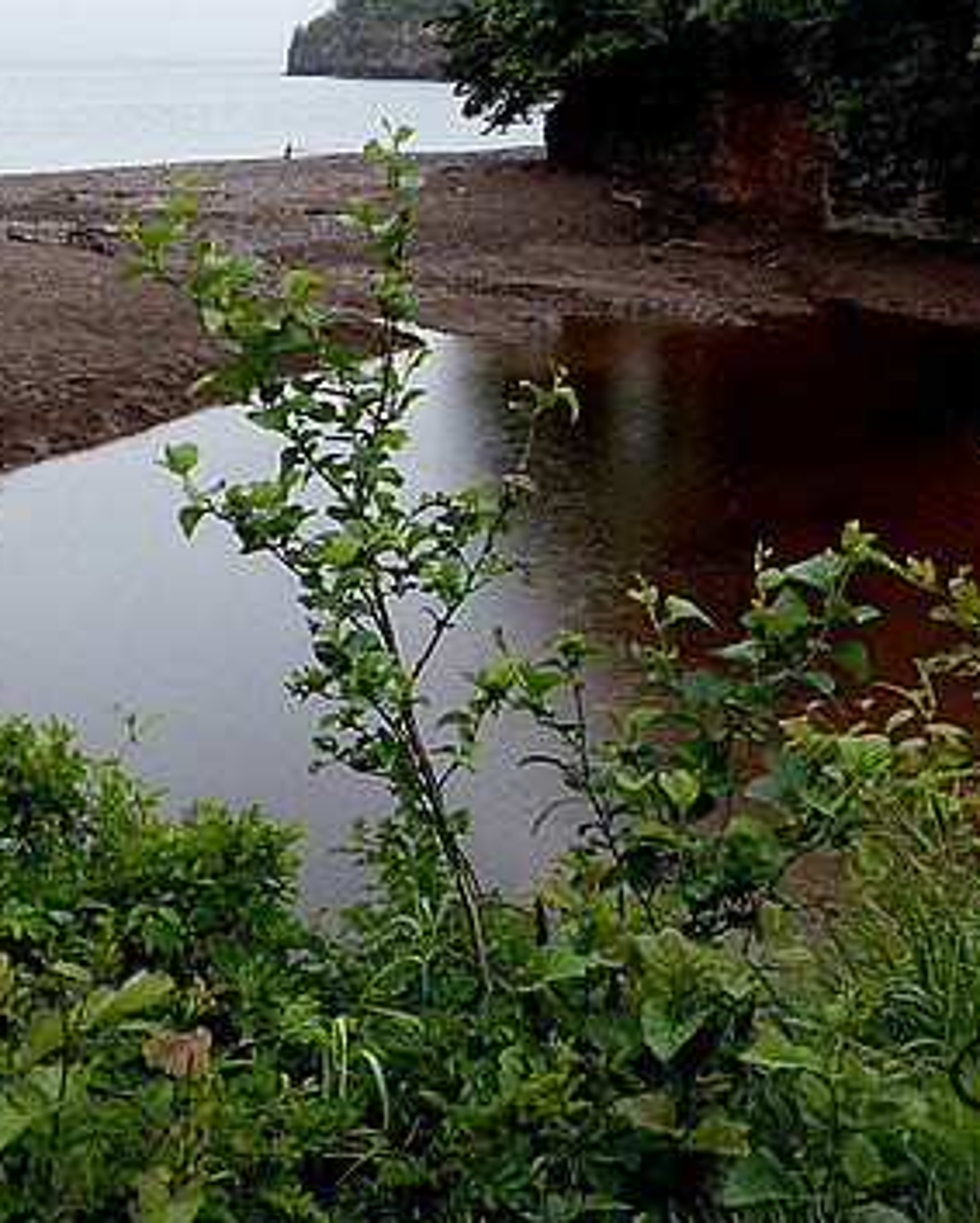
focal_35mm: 51
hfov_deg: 29.1
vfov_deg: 36.0
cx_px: 197
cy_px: 336
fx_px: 1847
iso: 800
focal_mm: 16
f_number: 11
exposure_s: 1/320
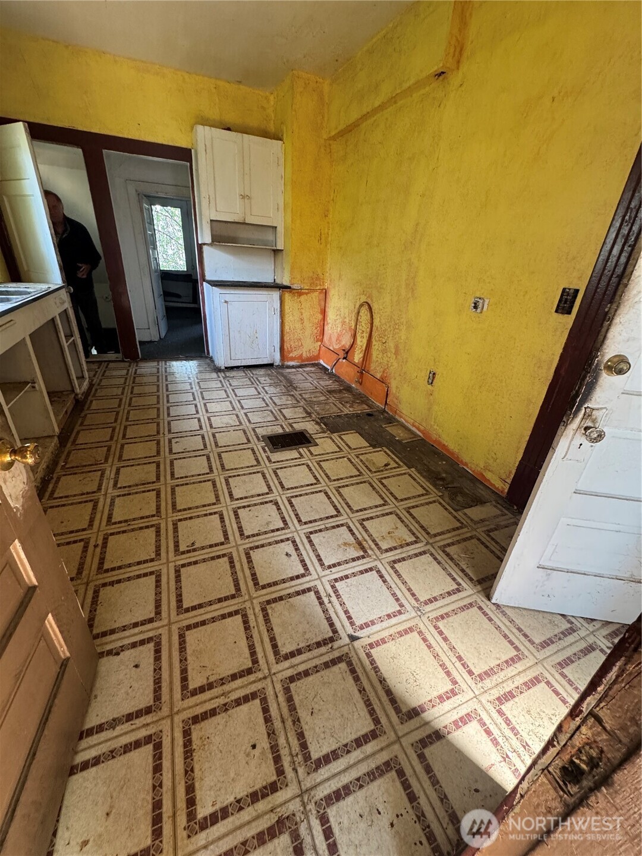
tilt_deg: -27.4
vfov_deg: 102.1
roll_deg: -3.5
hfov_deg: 85.7
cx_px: 321
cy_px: 428
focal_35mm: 14
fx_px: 346
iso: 320
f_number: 2.2
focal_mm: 2.22
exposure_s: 1/99
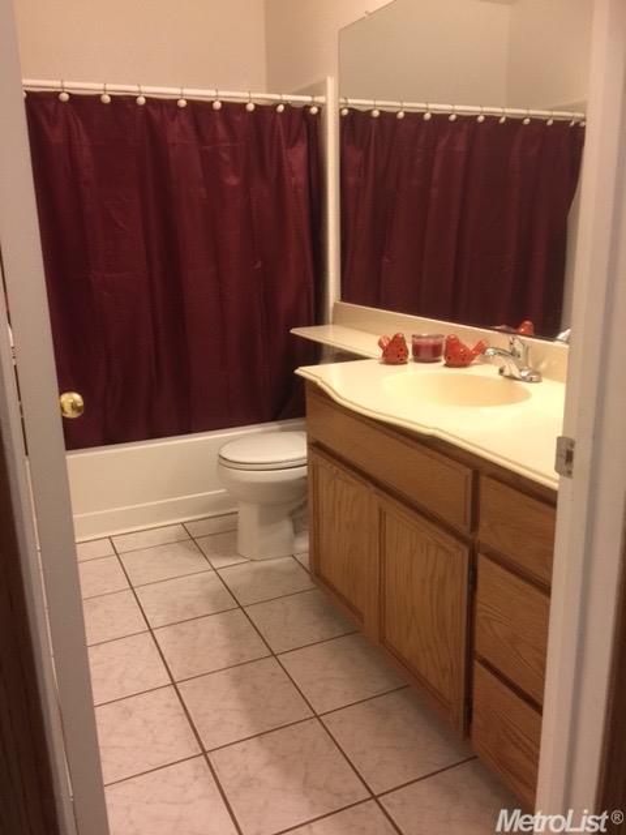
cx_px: 313
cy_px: 418
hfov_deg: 48.2
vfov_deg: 61.7
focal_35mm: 29
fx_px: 699
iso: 64
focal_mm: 4.15
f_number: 2.2
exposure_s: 1/15
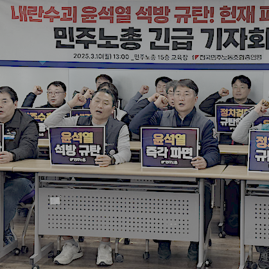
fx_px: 756
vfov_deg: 20.1
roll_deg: -0.8
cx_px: 167
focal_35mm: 86
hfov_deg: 20.1
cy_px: 91
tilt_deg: -3.1
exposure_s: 1/60
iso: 64
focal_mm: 6.76
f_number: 1.78
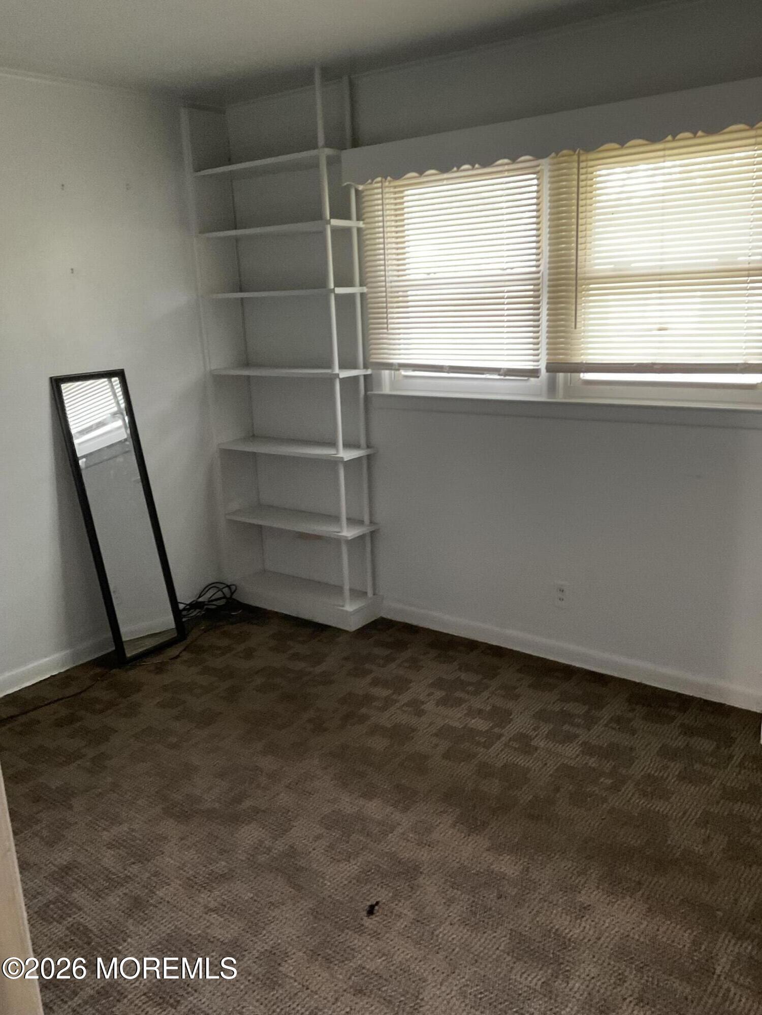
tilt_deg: -14.5
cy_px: 508
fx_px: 851
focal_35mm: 29
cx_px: 381
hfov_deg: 48.2
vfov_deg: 61.7
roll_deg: +1.2
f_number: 1.8
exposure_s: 1/30
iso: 250
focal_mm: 3
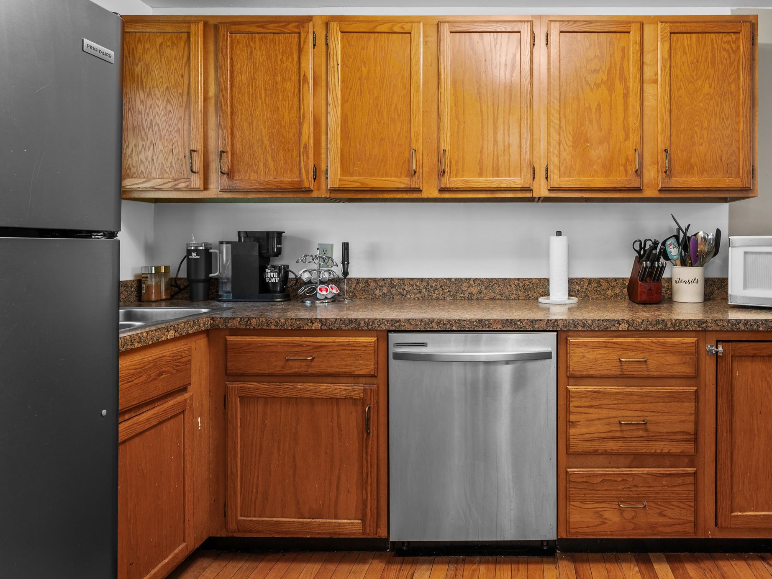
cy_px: 256
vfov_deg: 56.7
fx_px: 535
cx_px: 518
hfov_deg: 69.5
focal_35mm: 24
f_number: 7.1
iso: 250
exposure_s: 6
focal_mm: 15
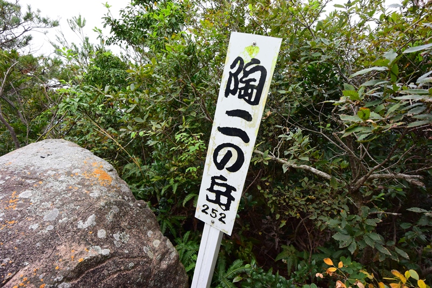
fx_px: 216
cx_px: 216
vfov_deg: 67.4
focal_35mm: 18
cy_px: 144
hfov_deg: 90.0
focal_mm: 6.7
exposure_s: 1/400
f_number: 3.5
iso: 400
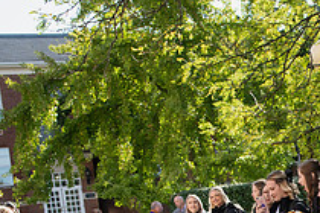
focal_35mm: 80
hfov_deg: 23.9
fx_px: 711
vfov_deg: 16.2
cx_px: 341
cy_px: 272
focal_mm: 29
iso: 400
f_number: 5
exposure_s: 1/500
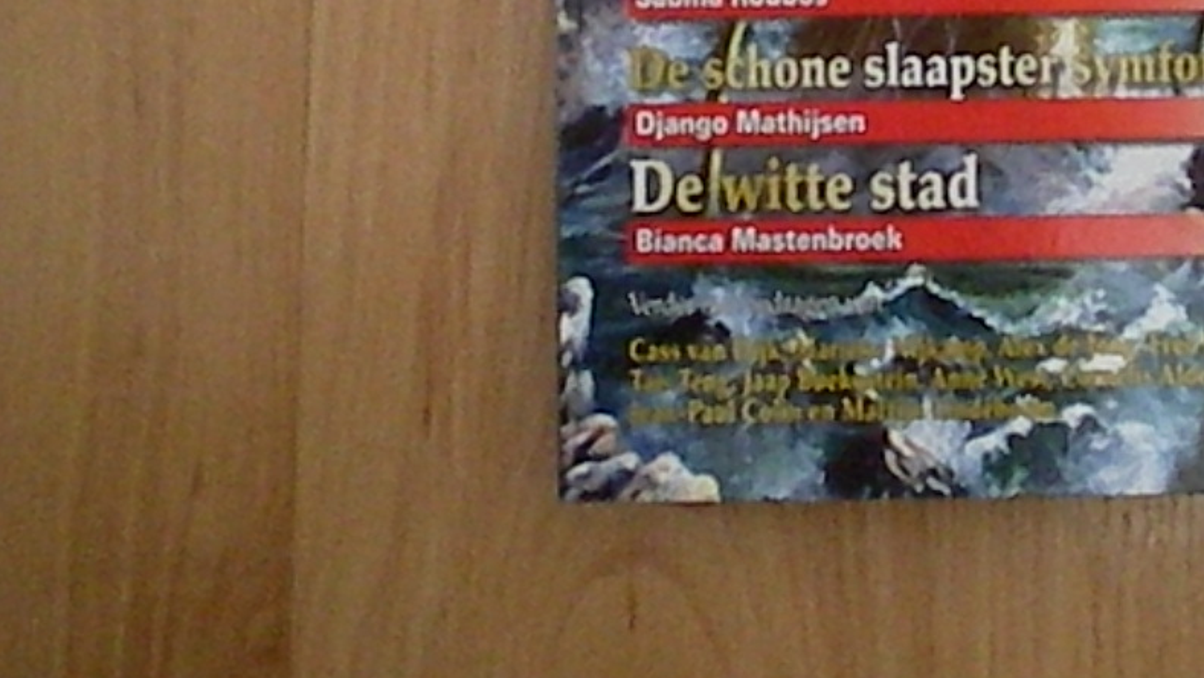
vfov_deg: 13.9
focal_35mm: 84
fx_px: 2682
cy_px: -195
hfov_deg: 24.7
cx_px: 1048
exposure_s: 1/100
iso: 756
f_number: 3.1
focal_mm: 6.3
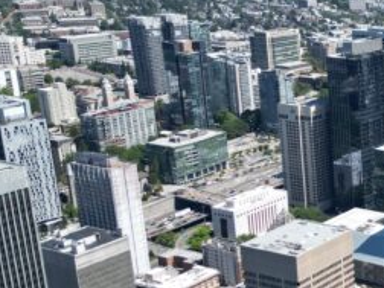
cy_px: 192
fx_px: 810
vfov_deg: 20.1
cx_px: 529
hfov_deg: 23.0
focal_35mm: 73
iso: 150
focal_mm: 6.72
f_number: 1.7
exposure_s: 1/3000
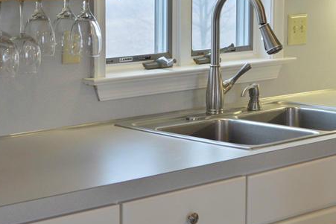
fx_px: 952
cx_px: 121
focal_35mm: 102
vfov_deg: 13.4
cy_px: 90
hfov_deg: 20.0
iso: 400
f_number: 5.3
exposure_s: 1/25
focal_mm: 40
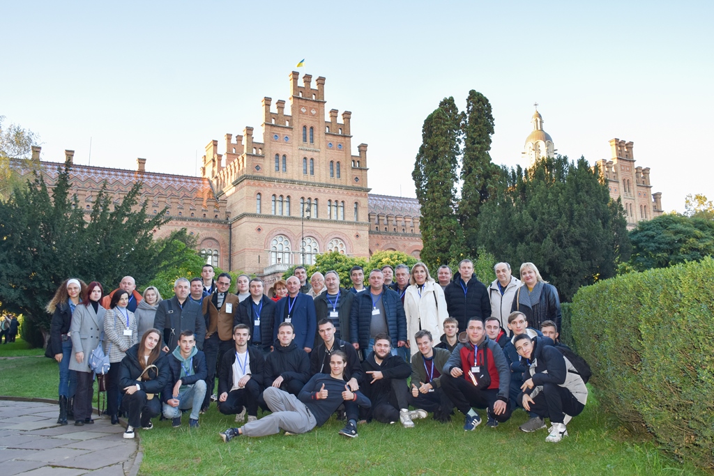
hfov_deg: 61.9
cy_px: 238
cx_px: 357
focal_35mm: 30
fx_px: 595
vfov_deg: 43.6
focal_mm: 20
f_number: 5.6
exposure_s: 1/125
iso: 280
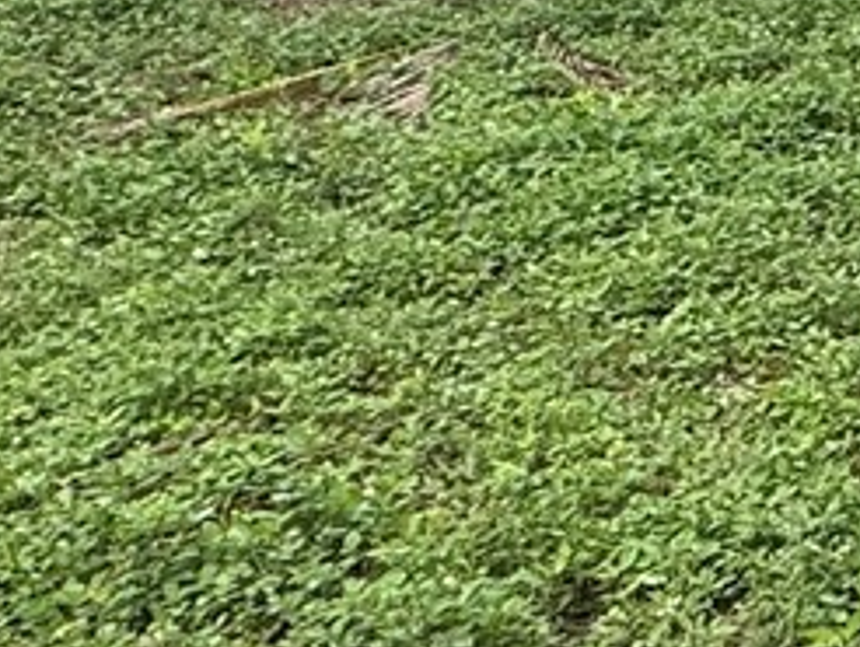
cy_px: -245
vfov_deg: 15.3
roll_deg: +2.7
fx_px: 2263
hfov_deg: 15.9
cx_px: 1800
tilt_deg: -3.0
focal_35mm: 91
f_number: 2.2
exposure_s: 1/365
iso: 64
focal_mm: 2.22
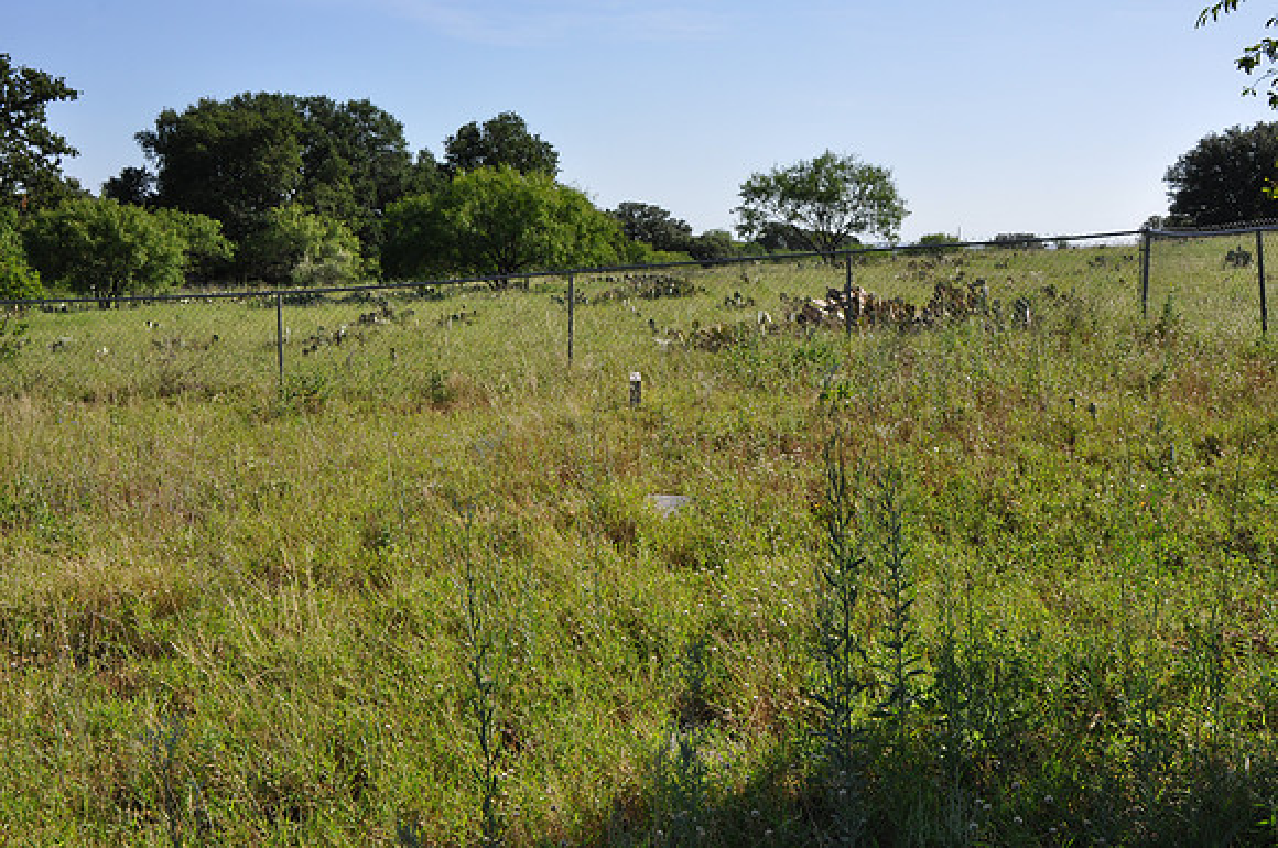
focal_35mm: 40
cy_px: 424
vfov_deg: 32.9
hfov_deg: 48.0
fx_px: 1436
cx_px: 639
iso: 200
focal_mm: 27
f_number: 13
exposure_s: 1/160
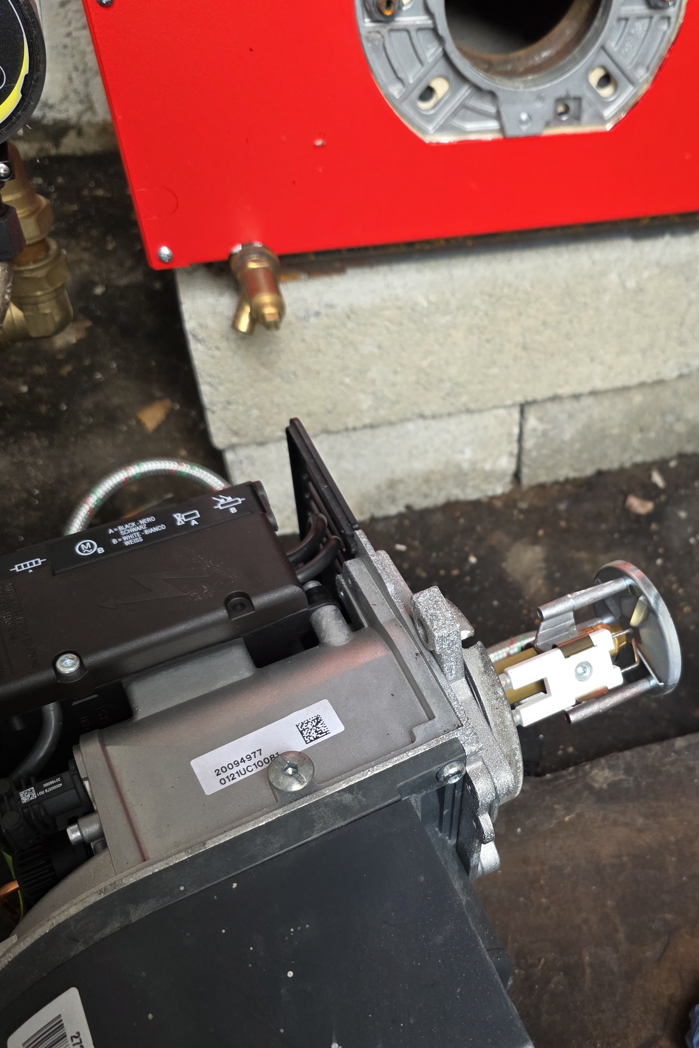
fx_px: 961
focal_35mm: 33
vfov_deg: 57.0
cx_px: 537
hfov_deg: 38.8
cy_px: 601
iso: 200
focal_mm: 6.3
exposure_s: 1/180
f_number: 1.7
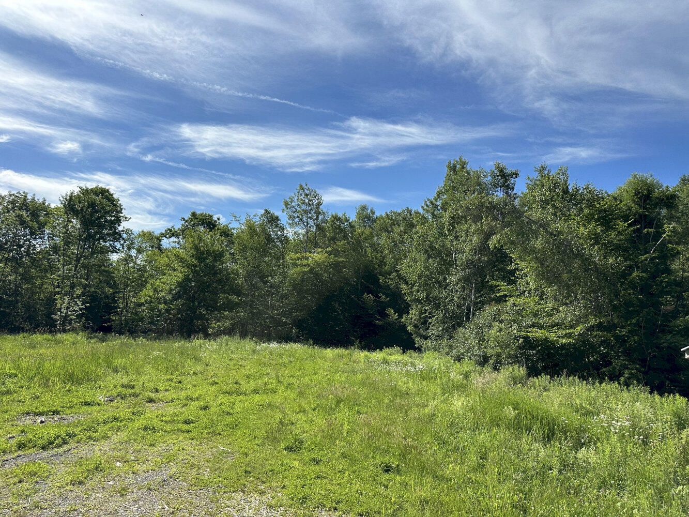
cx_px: 344
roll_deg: -3.6
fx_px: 478
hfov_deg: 71.6
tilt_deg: +8.1
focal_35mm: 24
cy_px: 258
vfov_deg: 56.8
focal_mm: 6.86
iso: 80
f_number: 1.78
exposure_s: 1/5848
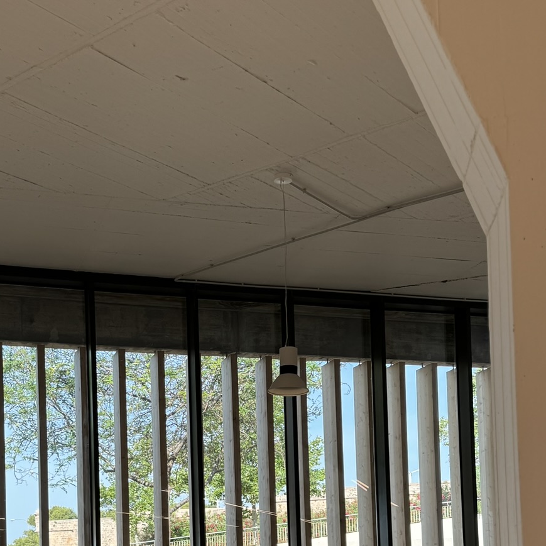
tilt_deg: +3.8
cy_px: 513
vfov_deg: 32.0
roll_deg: +1.4
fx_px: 892
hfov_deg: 33.9
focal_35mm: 50
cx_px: 220
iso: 80
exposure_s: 1/439
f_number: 1.78
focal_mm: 6.76
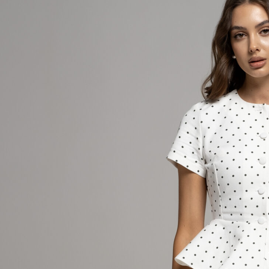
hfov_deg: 7.0
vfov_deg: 7.0
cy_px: 321
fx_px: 2198
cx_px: 261
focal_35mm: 250
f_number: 4.5
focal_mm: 56
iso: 200
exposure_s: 1/160
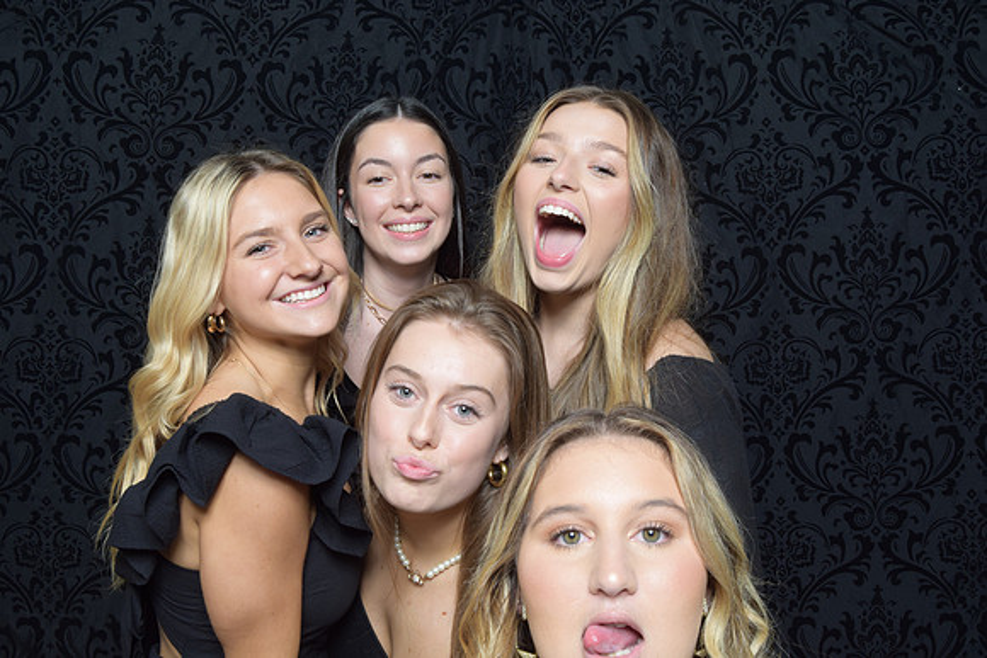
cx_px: 494
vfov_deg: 34.2
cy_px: 329
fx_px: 1069
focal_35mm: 39
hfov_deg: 49.5
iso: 500
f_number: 20
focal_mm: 26
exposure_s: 1/60
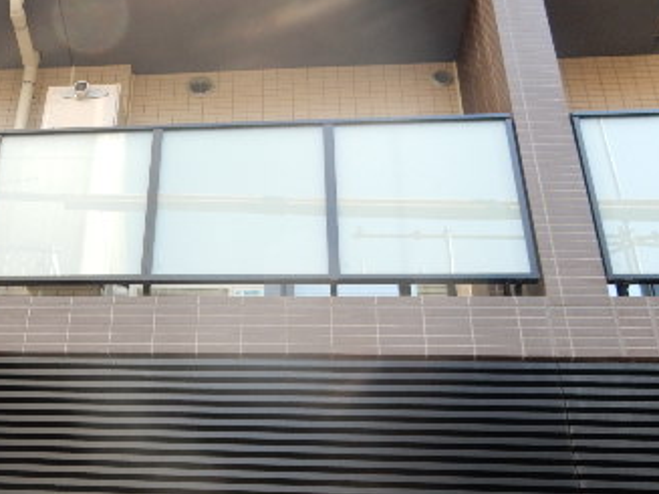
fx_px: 932
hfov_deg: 37.1
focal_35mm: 49
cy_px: 355
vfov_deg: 29.3
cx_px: 103
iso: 125
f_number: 3.7
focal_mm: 4.5
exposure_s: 1/100
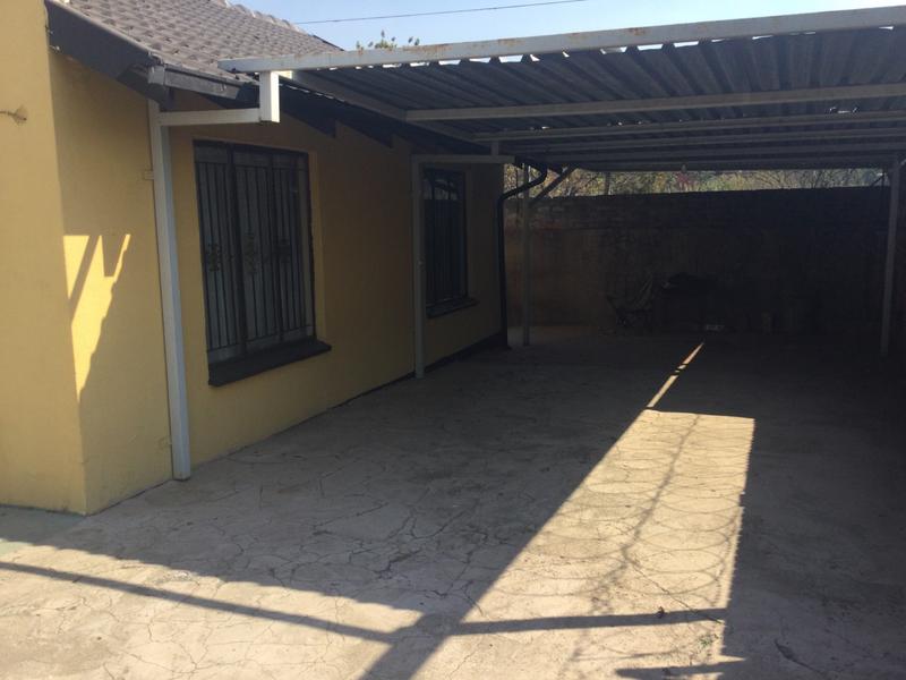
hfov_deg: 58.4
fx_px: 811
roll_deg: +2.0
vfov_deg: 45.4
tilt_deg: -9.9
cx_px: 453
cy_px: 340
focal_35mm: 31
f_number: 2.4
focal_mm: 3.3
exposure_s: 1/590
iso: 25
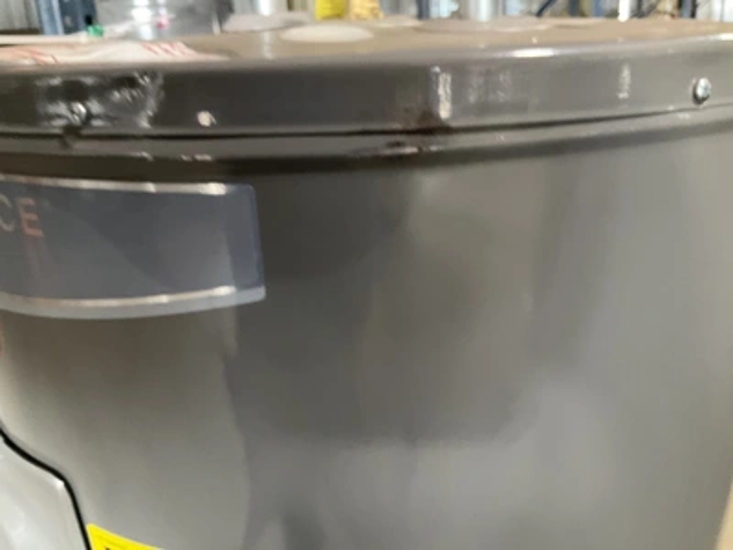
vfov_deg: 48.2
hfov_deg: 61.7
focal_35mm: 29
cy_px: 275
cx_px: 366
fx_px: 614
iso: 250
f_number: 1.8
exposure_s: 1/60
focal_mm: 3
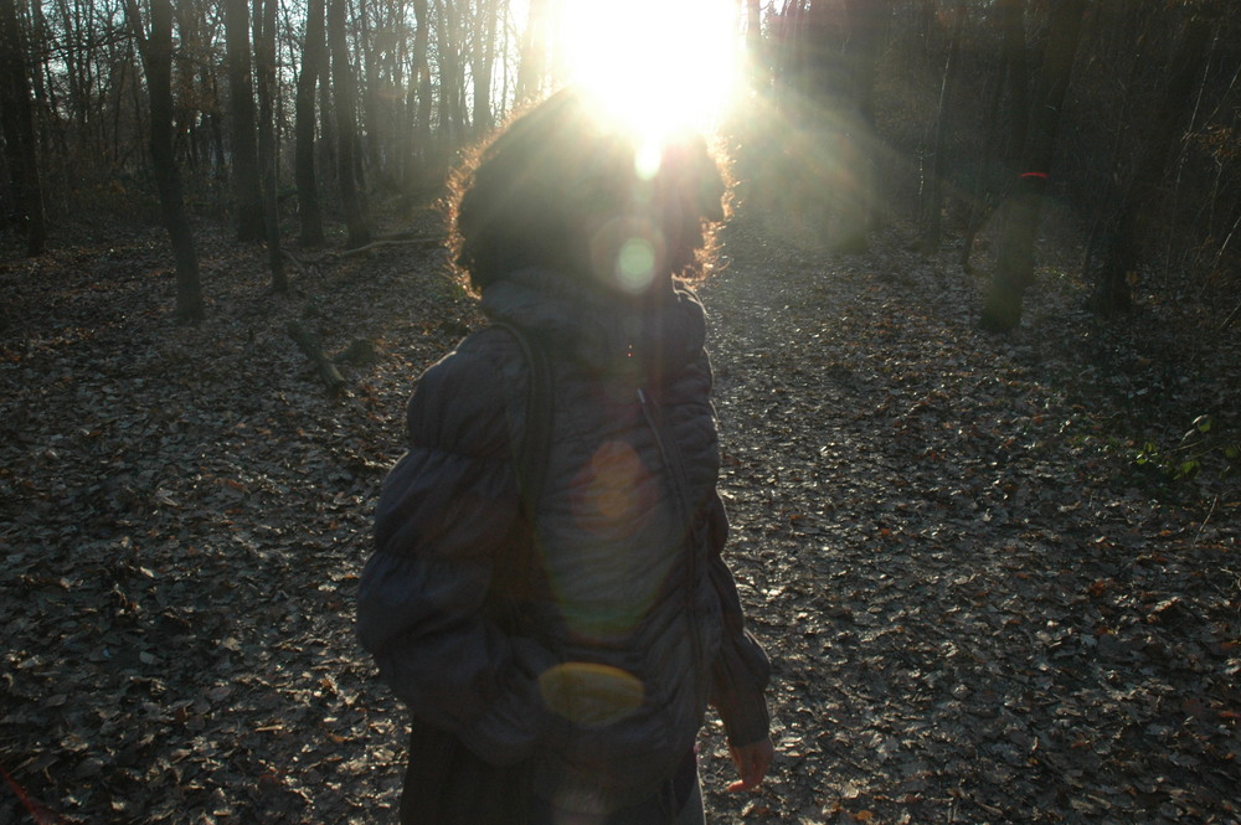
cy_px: 412
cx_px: 620
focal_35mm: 27
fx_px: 930
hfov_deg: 67.4
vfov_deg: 47.9
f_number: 7.1
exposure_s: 1/200
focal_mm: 18
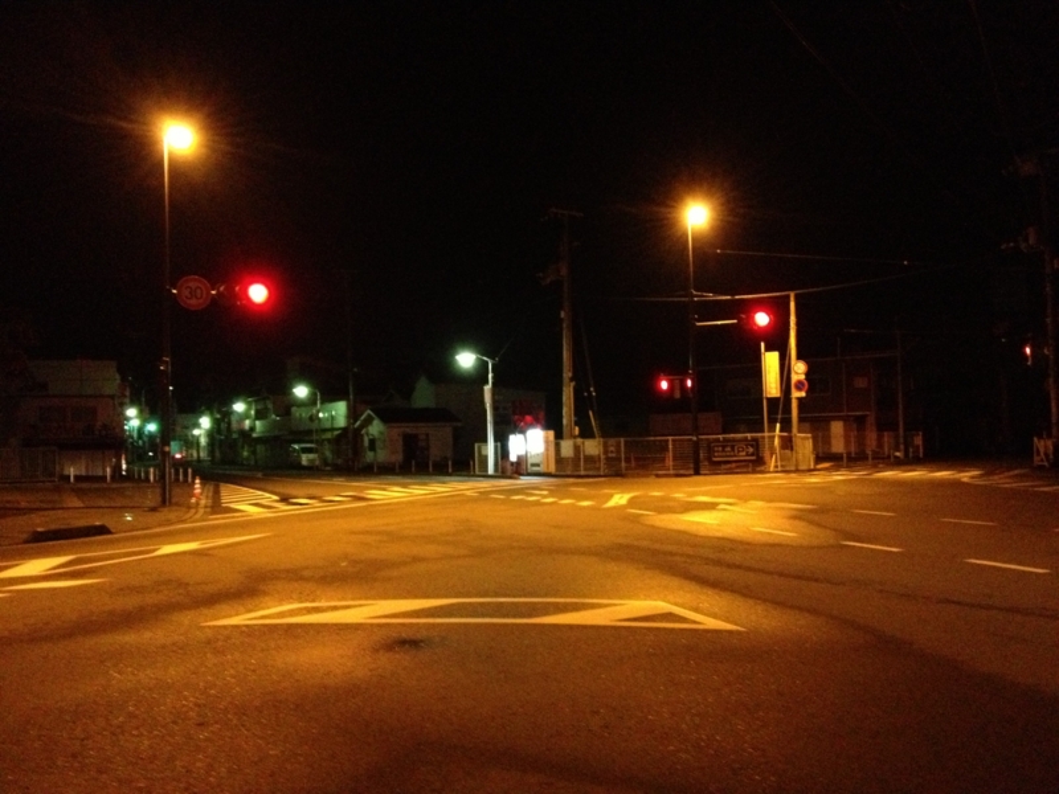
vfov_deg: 40.7
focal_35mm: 35
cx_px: 530
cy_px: 397
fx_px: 1071
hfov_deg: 52.6
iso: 800
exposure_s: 1/15
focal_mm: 4.28
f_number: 2.4
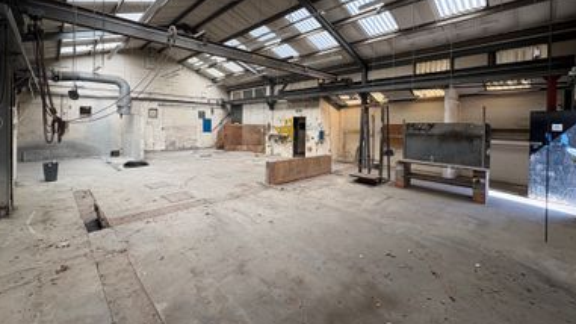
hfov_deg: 99.4
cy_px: 124
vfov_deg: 66.2
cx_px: 287
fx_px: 244
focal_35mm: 16
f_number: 2.2
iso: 64
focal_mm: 2.22
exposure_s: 1/205
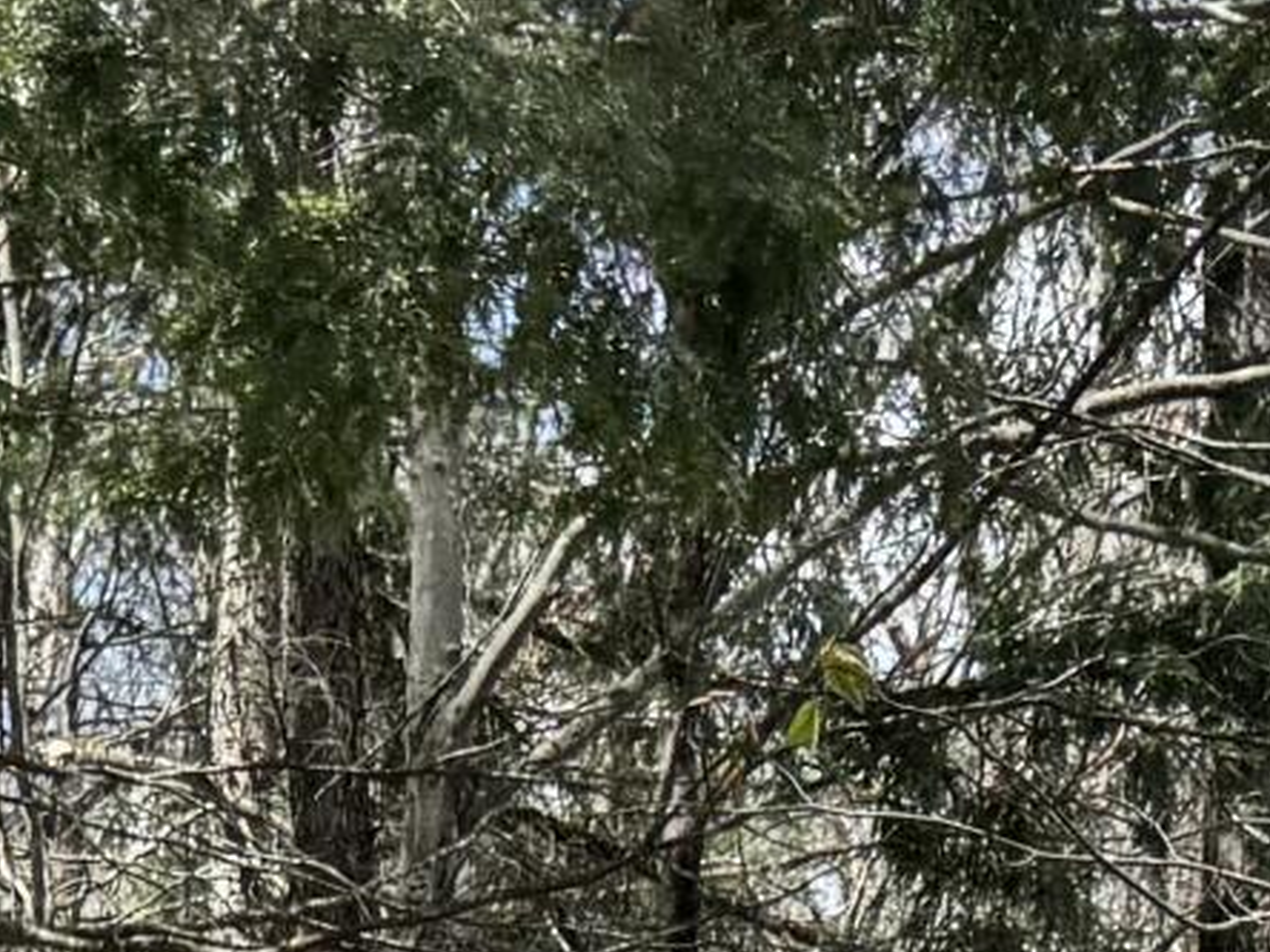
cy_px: 2704
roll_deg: +3.5
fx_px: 5943
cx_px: 137
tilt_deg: -7.9
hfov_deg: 12.1
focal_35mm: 162
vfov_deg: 8.0
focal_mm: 6.76
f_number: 1.78
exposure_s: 1/1261
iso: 80
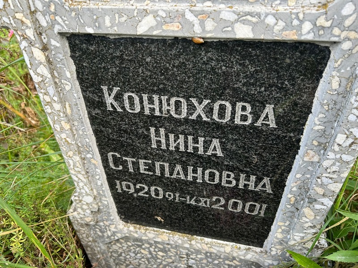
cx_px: 179
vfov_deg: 53.1
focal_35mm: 26
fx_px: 269
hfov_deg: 67.3
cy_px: 134
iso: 40
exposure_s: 1/187
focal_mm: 5.7
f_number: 1.5
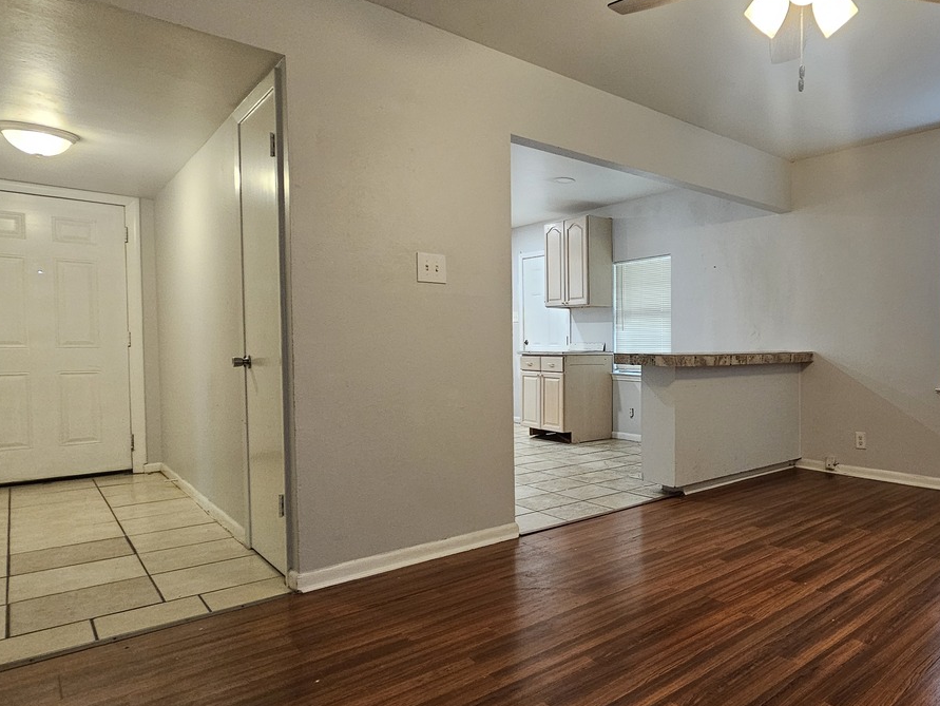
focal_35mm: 21
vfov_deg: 63.4
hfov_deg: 73.8
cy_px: 370
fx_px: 570
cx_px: 696
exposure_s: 1/40
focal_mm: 2.2
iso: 320
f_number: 2.2
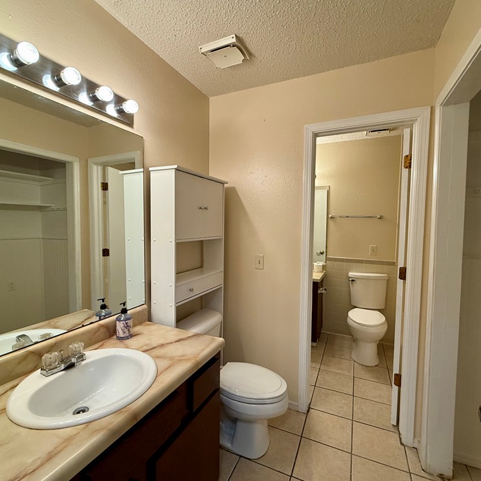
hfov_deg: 84.0
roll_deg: -1.3
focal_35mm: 17
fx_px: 267
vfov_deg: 84.0
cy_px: 240
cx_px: 238
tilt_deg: -3.6
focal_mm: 2.22
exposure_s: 1/120
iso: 160
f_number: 2.2
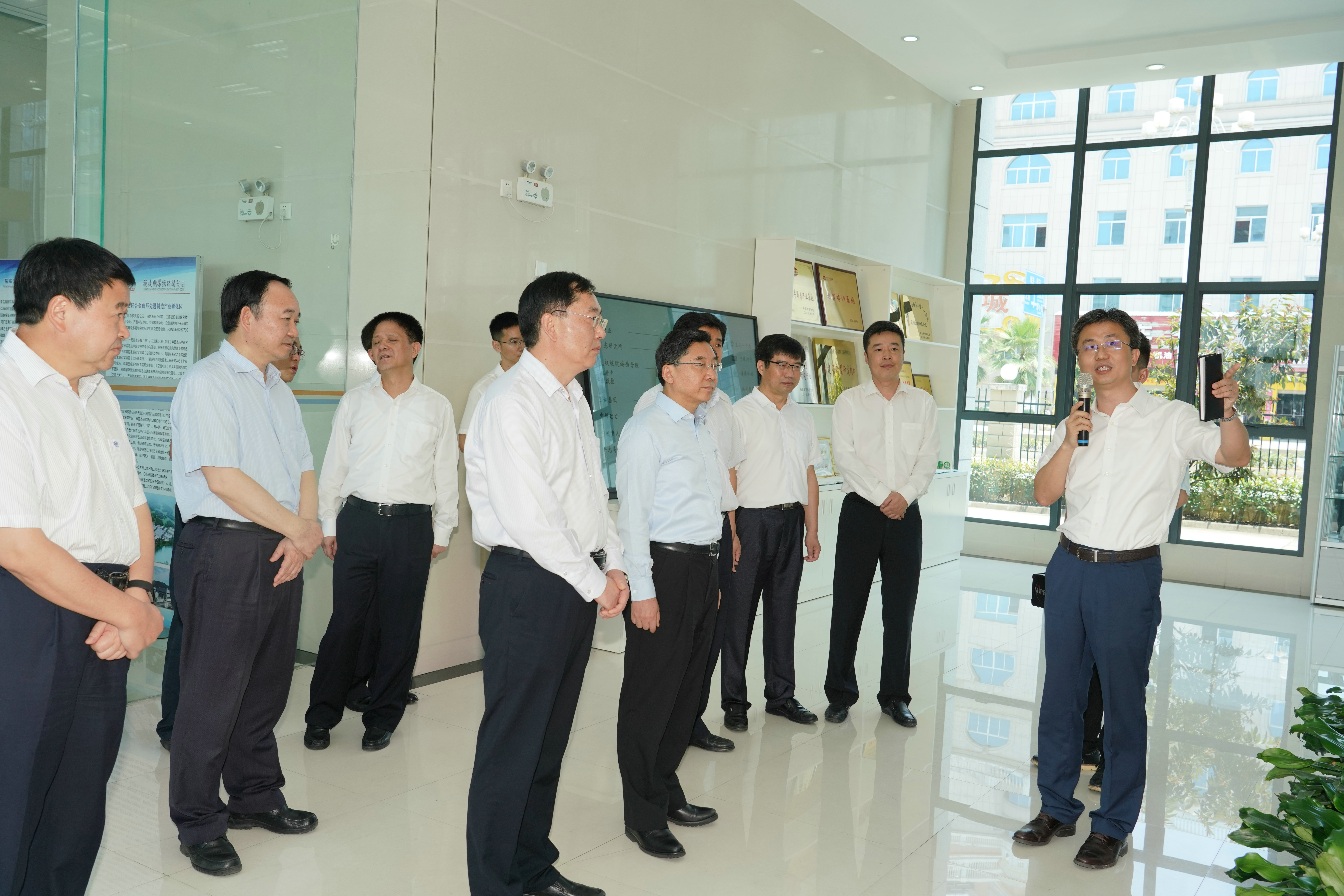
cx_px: 672
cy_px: 448
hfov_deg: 60.3
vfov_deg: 42.3
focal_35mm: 31
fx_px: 1157
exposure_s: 1/125
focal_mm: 31
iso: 400
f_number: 7.1
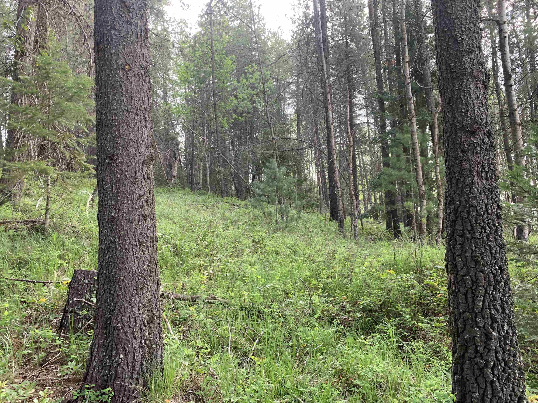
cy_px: 202
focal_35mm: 26
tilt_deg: +3.7
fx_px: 404
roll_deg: +2.3
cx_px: 269
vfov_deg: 53.1
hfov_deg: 67.3
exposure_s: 1/121
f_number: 1.8
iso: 80
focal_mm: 4.25
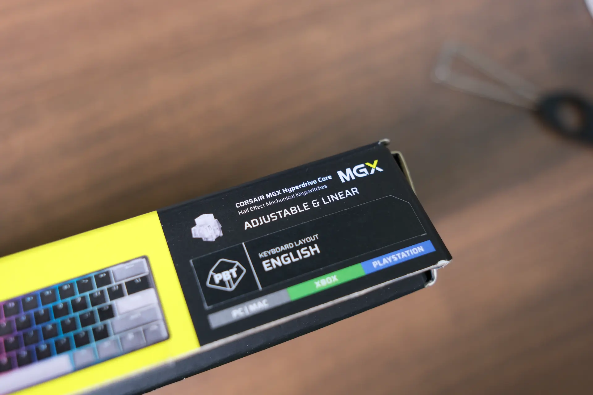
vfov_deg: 35.9
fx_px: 609
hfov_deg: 51.9
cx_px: 296
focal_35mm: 37
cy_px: 198
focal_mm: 24.9
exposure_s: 1/100
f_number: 2.8
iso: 640
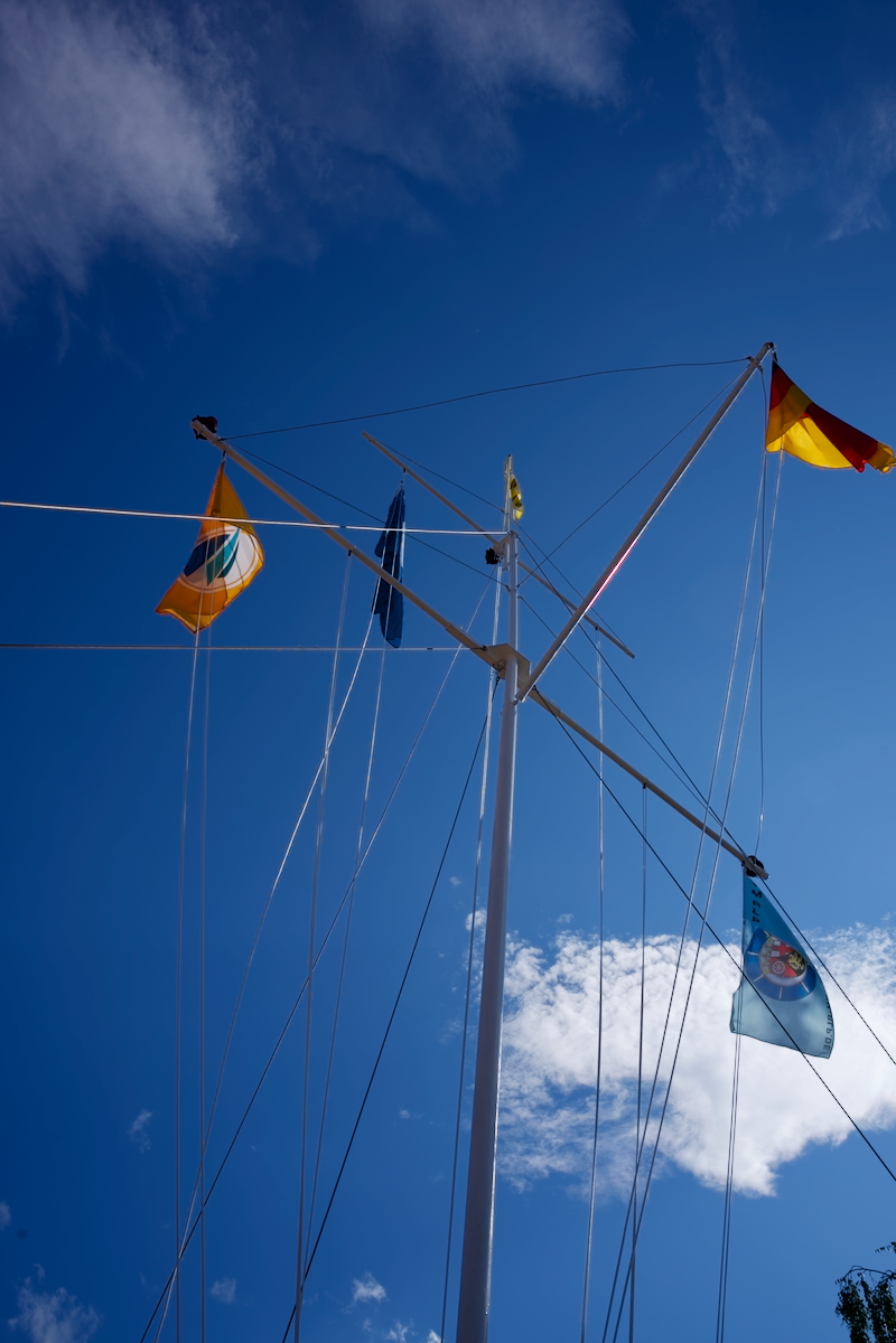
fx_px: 1056
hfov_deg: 46.0
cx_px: 448
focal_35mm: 28
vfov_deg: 64.9
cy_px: 672
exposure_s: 1/320
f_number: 10
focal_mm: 28.3
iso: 100
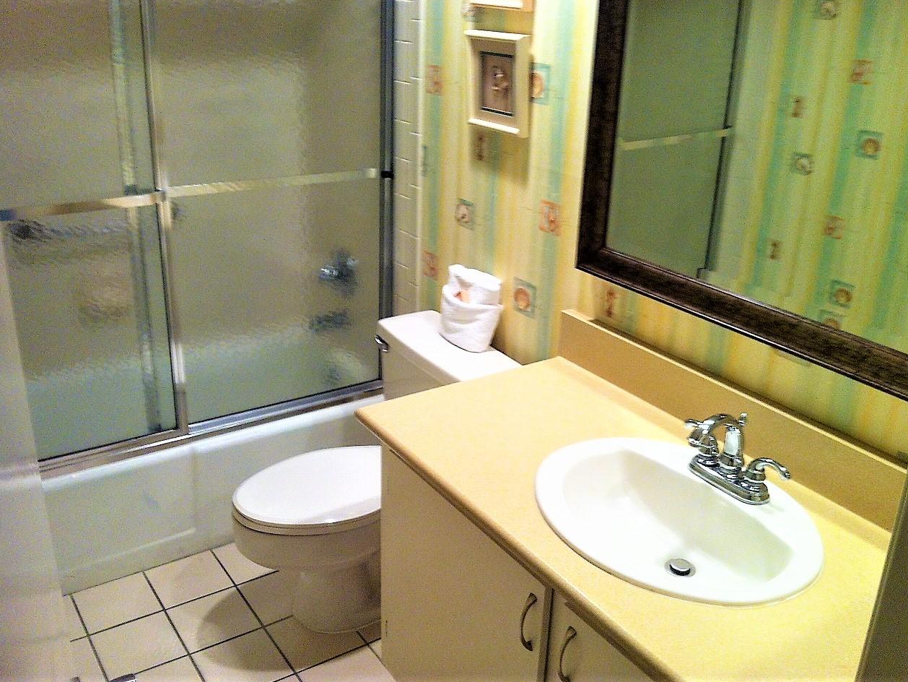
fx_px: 944
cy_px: 337
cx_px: 445
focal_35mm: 36
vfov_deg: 39.7
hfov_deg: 51.3
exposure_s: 1/17
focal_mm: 3.85
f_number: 2.8
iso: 100
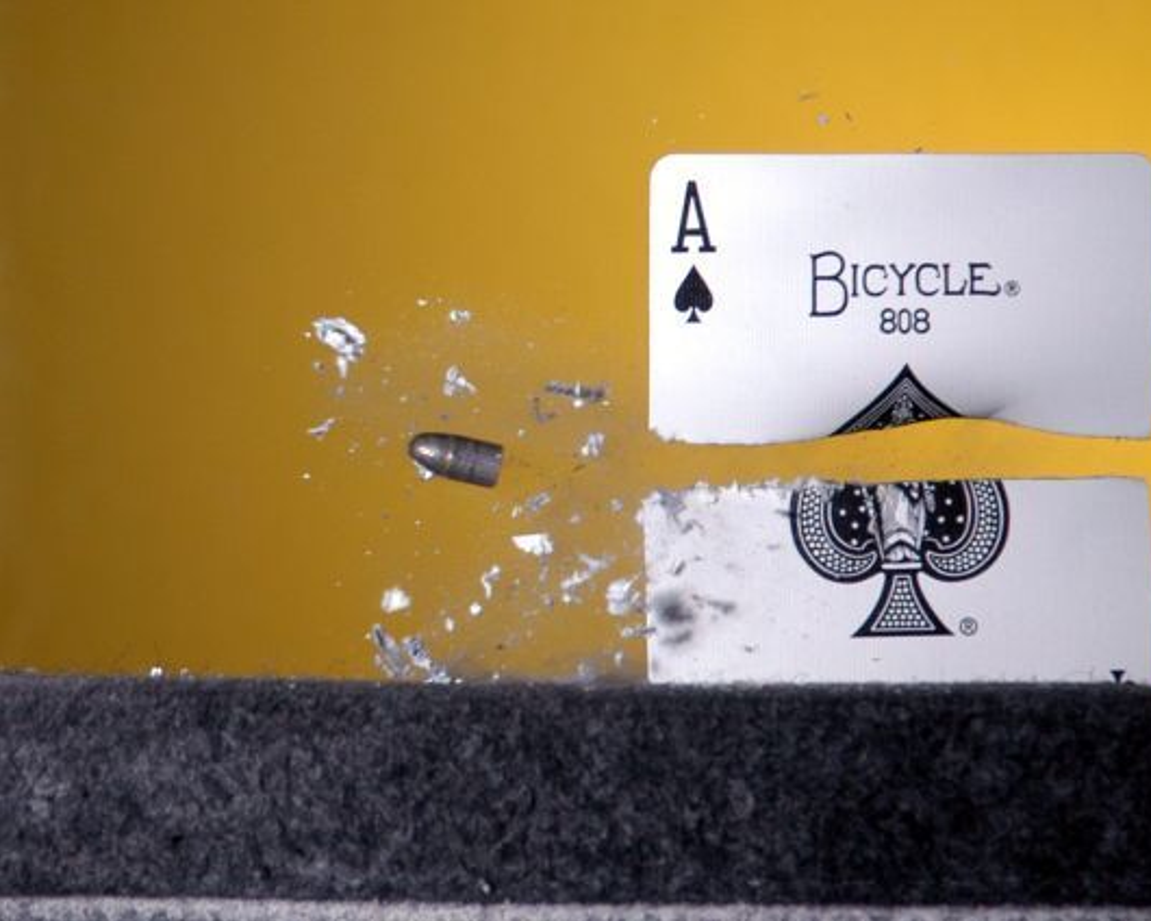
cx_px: 693
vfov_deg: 10.7
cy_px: 462
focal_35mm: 145
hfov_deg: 13.3
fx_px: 4925
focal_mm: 85
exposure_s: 4
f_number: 4.5
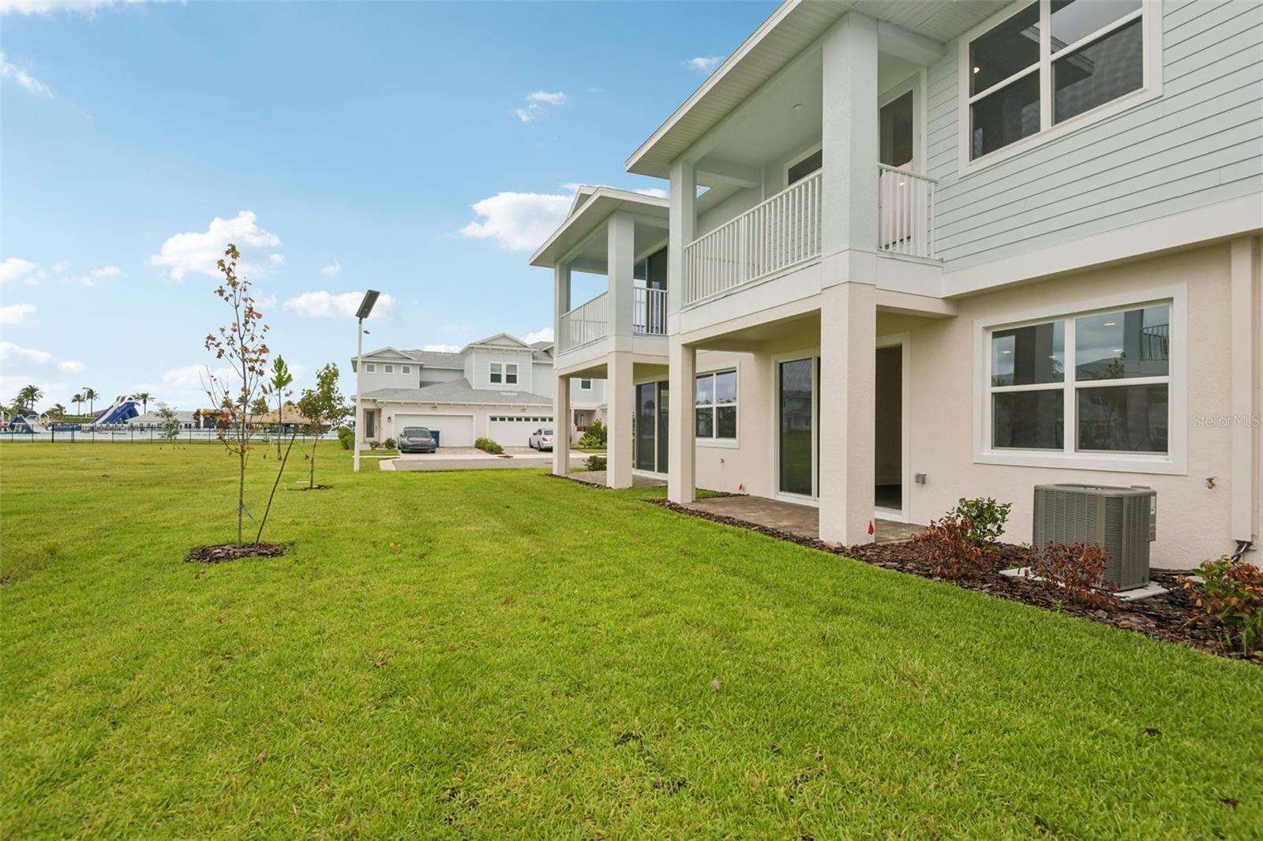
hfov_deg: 96.7
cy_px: 420
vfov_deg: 73.7
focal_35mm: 16
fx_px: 561
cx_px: 632
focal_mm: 16
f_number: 8
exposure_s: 1/1250
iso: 400
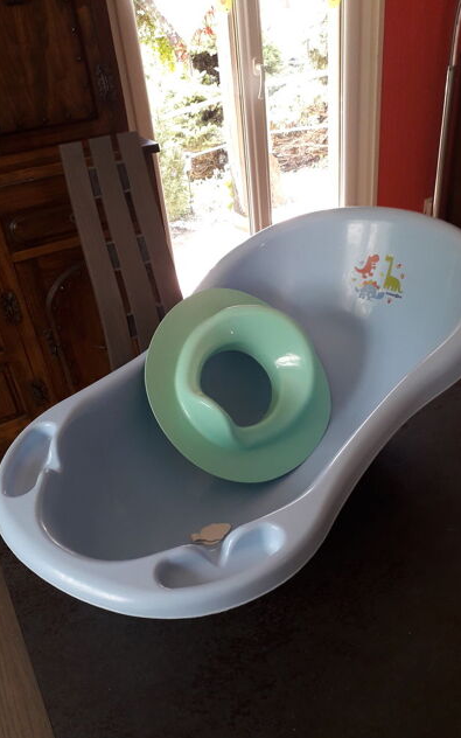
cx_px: 239
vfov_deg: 64.6
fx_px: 583
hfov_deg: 43.1
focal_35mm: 29
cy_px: 373
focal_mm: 3.6
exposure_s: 1/50
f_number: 1.9
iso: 80
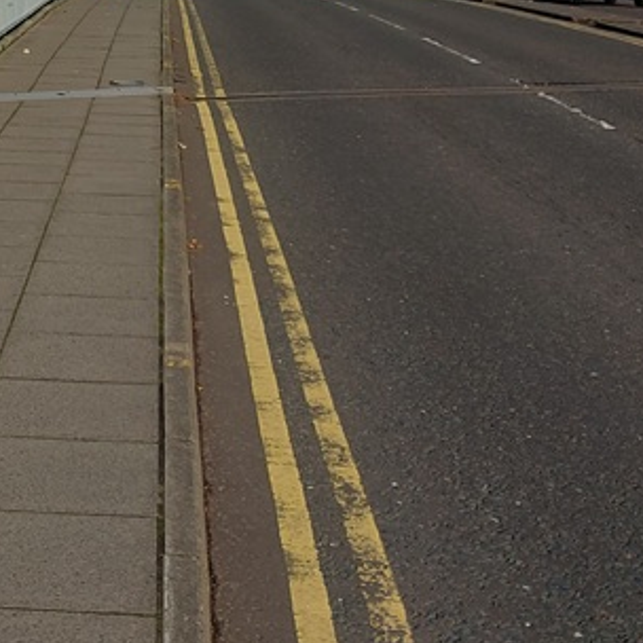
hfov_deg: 23.8
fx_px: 1492
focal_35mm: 71
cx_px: 89
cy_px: -98
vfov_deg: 22.6
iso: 32
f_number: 1.8
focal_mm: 5.23
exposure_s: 1/1444
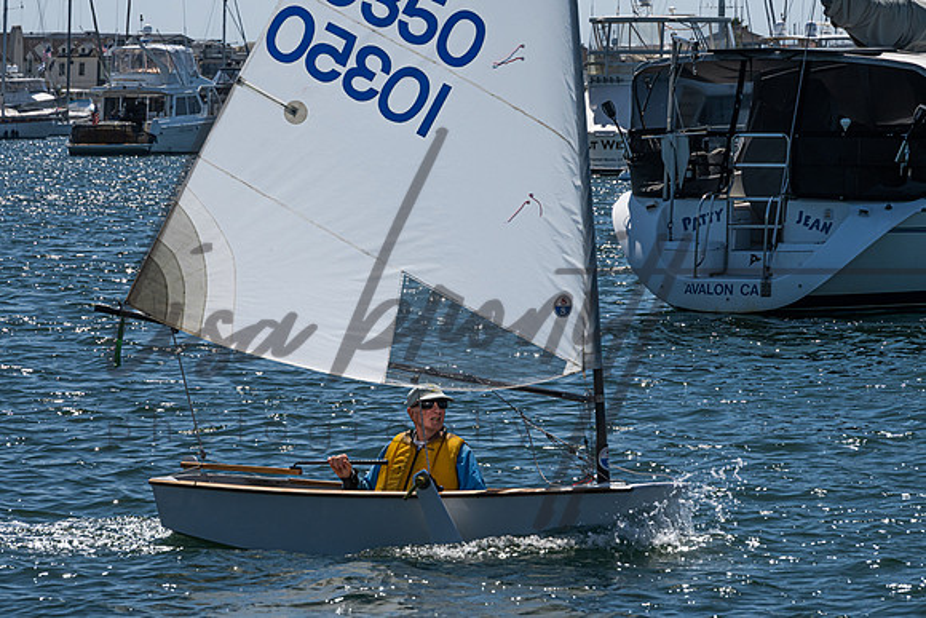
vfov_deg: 5.4
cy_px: 302
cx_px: 417
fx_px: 6574
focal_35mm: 256
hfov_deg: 8.1
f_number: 16
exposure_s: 1/800
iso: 250
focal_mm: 200
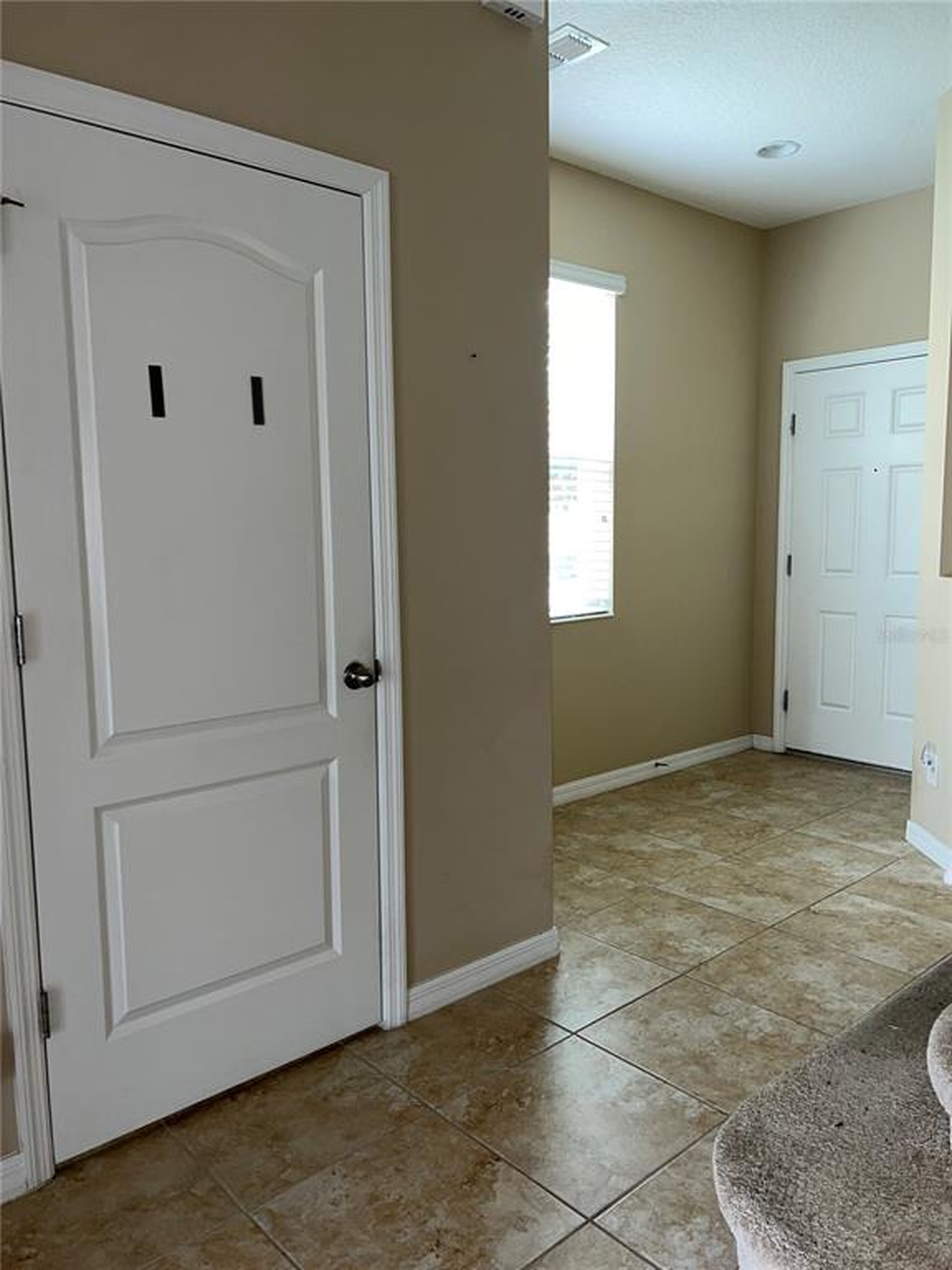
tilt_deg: -6.2
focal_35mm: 26
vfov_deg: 67.3
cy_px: 635
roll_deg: +1.4
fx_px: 953
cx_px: 476
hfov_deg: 53.1
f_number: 1.5
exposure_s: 1/33
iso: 50
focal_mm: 5.7
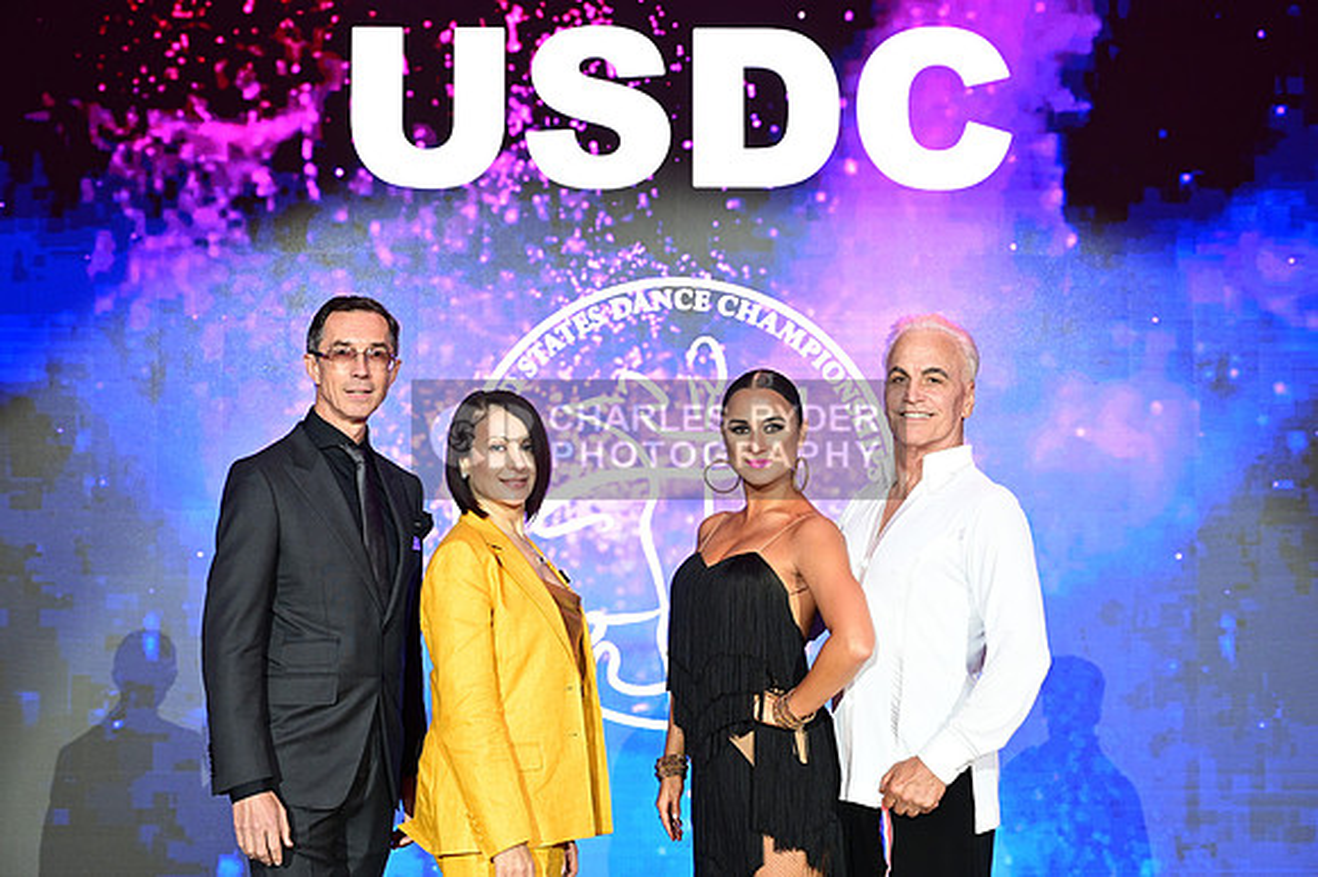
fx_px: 2195
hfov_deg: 33.4
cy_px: 438
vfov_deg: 22.6
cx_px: 659
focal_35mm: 60
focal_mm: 60
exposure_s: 1/125
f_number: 5
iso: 2000
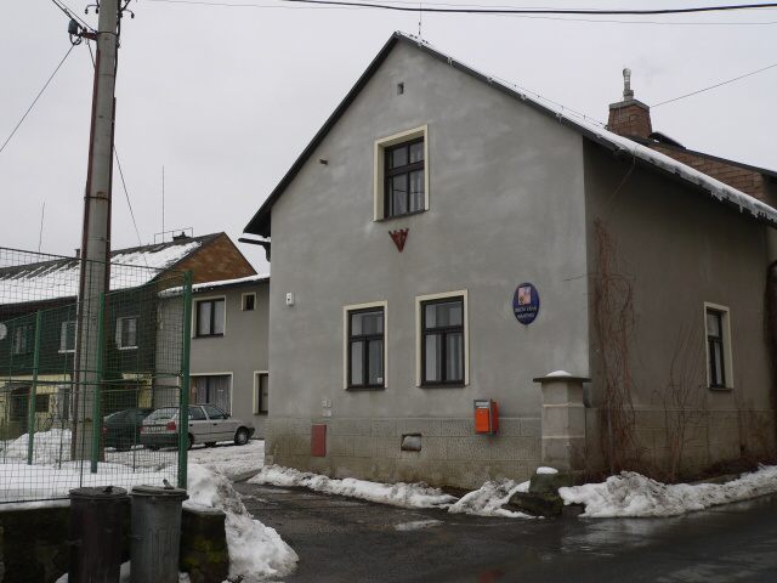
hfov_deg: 47.9
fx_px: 875
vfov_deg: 36.8
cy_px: 292
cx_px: 388
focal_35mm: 39
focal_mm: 6.4
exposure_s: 1/500
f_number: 4
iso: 80
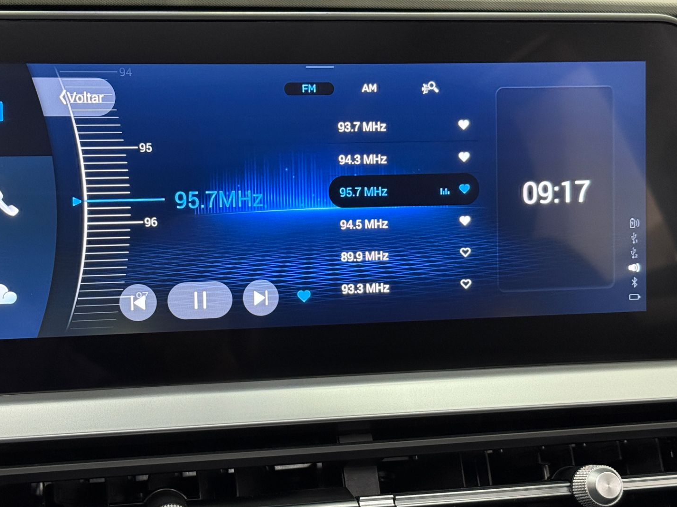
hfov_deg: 30.2
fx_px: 1252
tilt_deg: -13.9
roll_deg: -1.0
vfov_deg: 22.9
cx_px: 283
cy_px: 293
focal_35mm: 64
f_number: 1.78
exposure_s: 1/40
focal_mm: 6.76
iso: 320
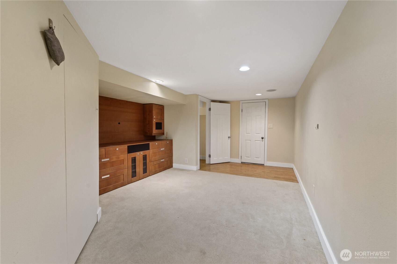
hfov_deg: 104.3
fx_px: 154
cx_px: 198
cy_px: 132
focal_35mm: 14
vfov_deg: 81.2
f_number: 8
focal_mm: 14
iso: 200
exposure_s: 1/1.67
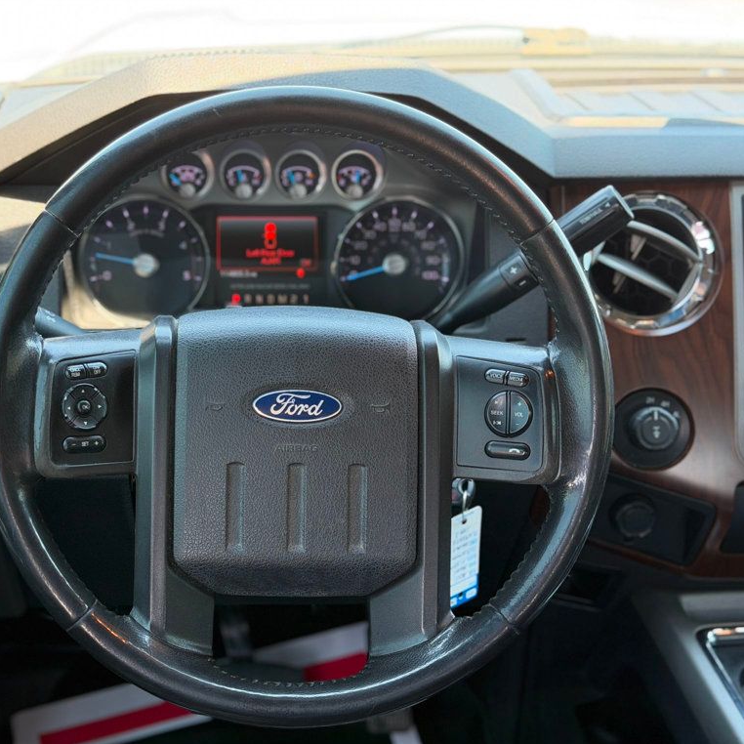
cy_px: 373
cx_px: 278
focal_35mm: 57
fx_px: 1386
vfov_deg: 30.0
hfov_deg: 29.9
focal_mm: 6.76
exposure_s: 1/115
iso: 200
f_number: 1.78
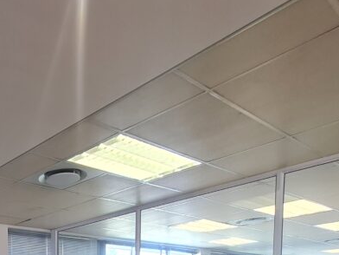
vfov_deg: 32.0
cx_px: -29
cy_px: 330
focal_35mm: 34
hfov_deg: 42.9
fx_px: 333
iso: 160
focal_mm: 2.2
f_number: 2.2
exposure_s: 1/50
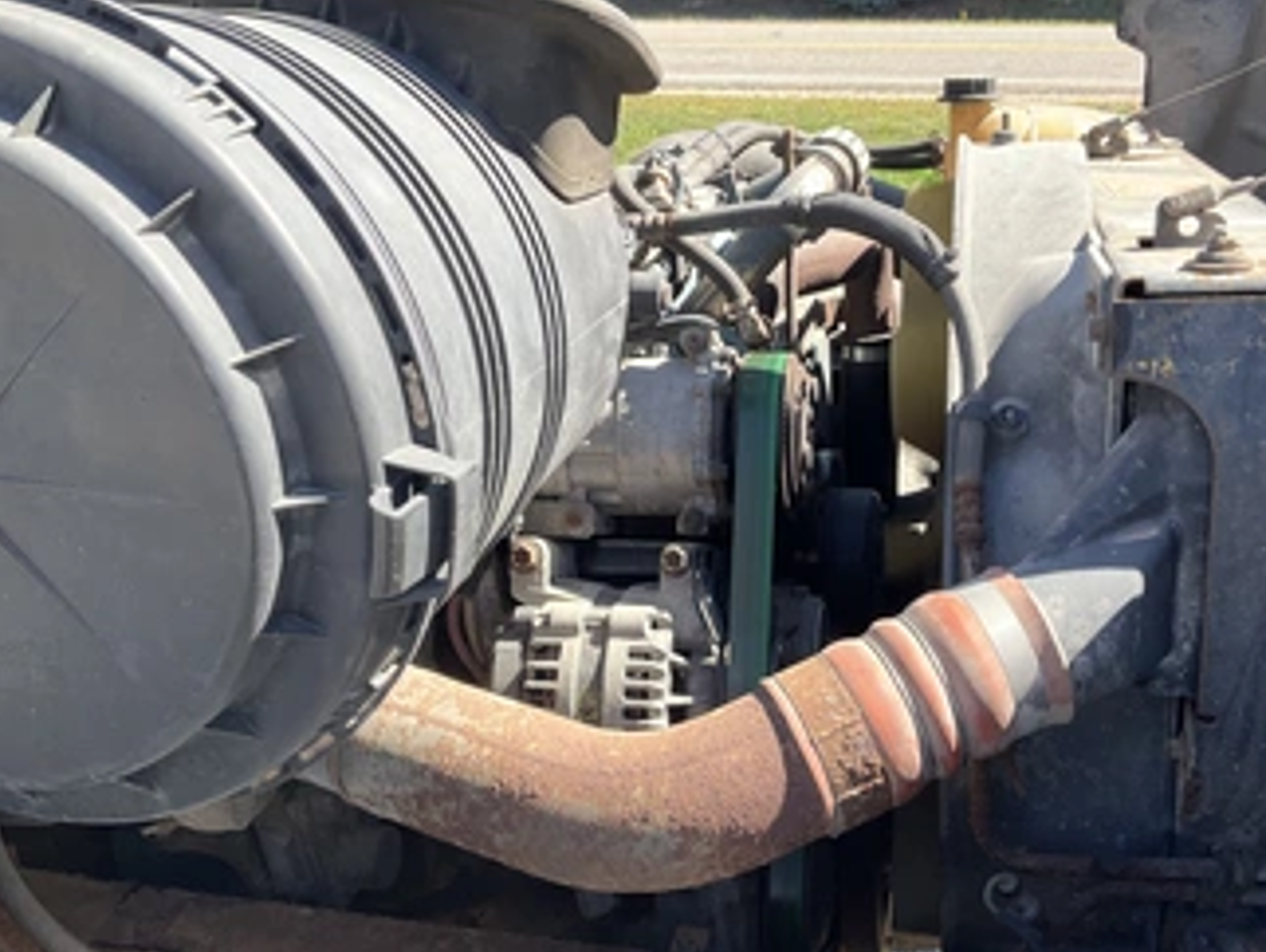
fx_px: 1318
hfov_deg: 51.0
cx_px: 755
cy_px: 507
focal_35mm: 36
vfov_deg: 39.7
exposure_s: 1/422
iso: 25
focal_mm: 3
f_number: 1.8
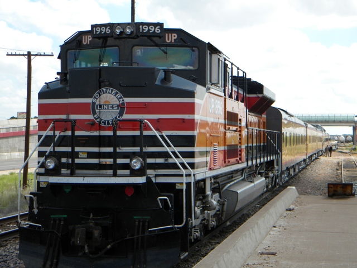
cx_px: 178
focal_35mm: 67
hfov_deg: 29.0
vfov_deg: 21.9
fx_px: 691
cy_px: 134
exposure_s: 1/587
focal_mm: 12.2
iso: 80
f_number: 4.3
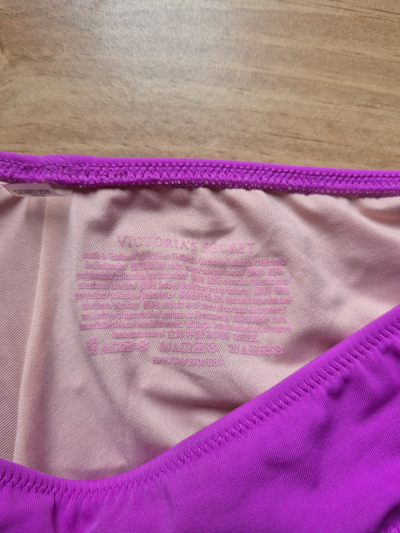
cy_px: 266
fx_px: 354
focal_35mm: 23
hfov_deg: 58.9
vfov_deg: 73.9
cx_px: 200
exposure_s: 1/180
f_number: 1.8
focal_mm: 5.4
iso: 125
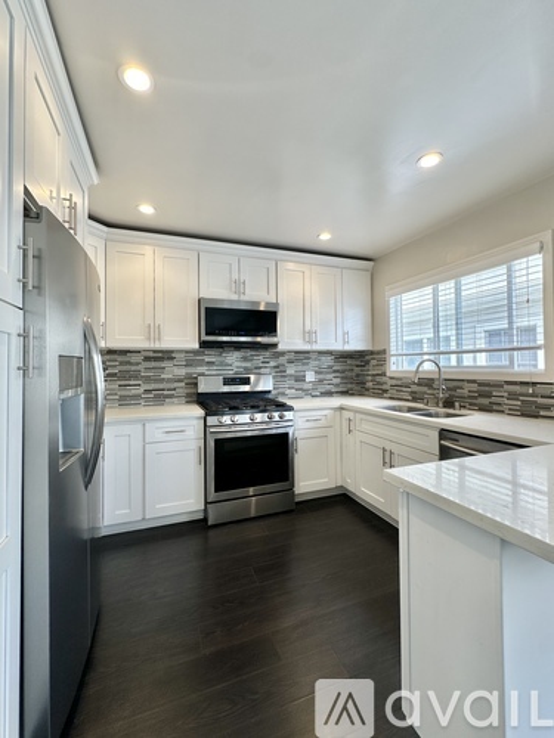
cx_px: 277
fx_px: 299
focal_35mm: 14
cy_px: 369
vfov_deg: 102.1
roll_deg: +0.3
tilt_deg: +0.7
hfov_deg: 85.7
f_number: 2.2
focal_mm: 2.22
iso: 40
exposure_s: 1/120
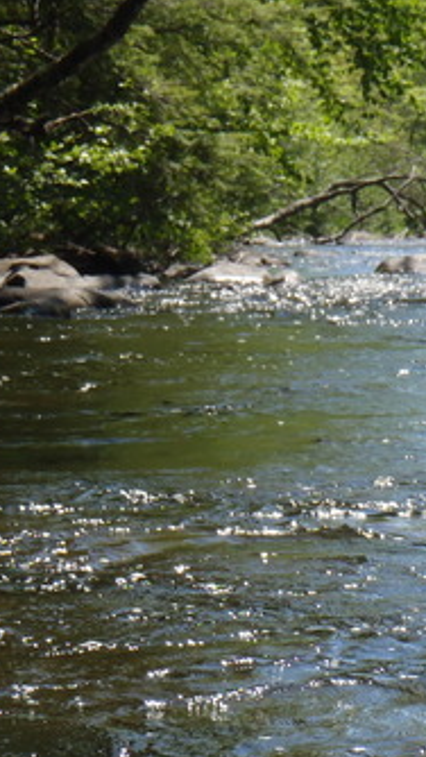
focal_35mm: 219
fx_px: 4396
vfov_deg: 9.8
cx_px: 691
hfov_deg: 5.5
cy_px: 381
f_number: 4.4
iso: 80
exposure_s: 1/320
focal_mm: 15.06
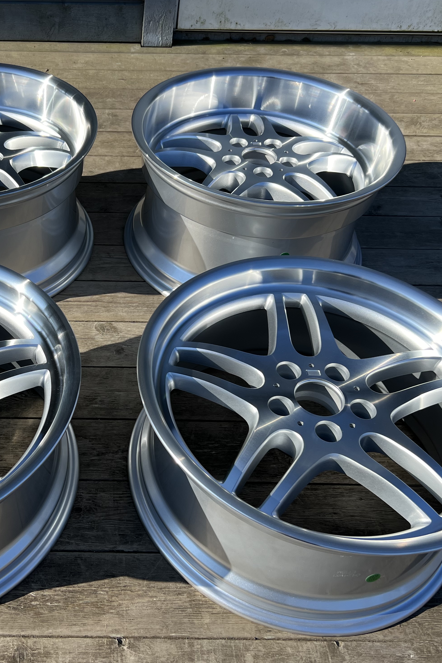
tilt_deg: -47.0
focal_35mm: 37
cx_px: 94
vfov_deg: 51.9
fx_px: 681
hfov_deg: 34.9
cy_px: 334
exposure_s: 1/2632
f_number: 1.5
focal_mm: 5.7
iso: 50
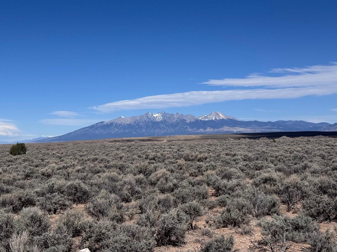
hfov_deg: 29.7
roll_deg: +1.4
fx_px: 633
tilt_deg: +0.0
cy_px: 132
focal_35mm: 65
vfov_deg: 22.6
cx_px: 126
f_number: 1.78
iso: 80
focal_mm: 6.76
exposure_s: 1/10526
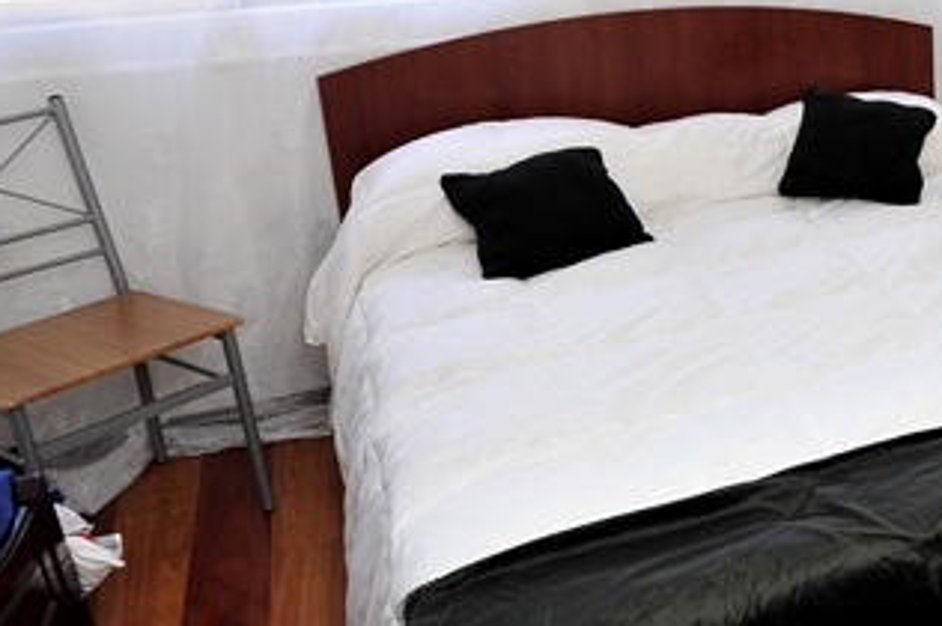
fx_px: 1124
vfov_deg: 30.8
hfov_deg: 35.7
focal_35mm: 43
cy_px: 182
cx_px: 1130
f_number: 5.6
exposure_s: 1/160
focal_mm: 17
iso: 1000
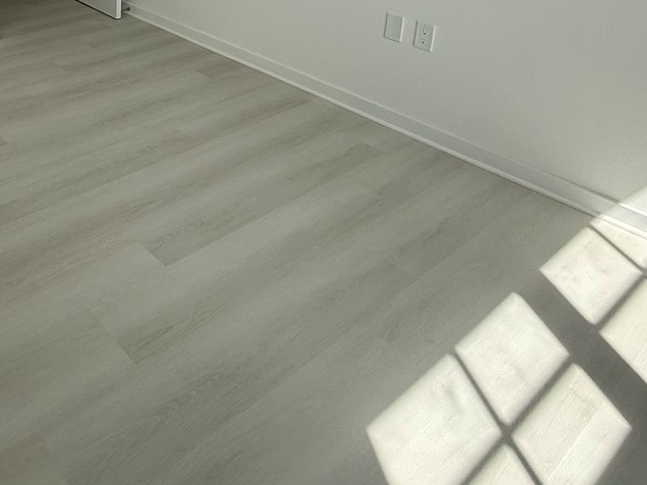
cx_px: 67
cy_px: -41
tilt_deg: -11.8
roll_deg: +1.1
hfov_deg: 49.4
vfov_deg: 36.7
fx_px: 617
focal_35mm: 33
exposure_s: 1/545
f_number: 2.2
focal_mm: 2.22
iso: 50
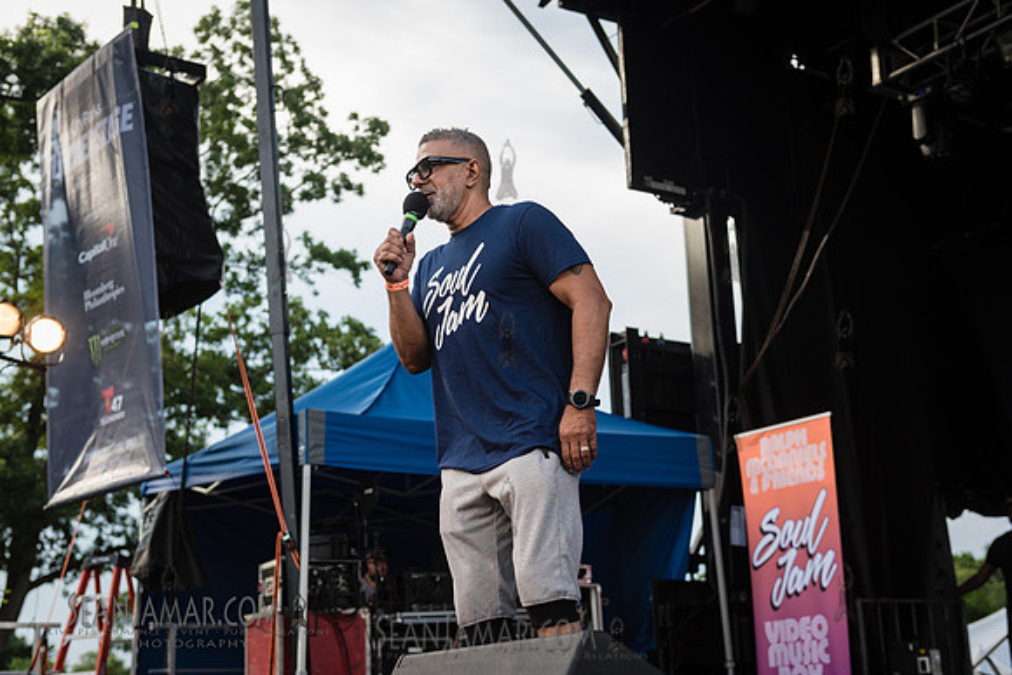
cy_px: 338
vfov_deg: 26.0
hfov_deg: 38.2
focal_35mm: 52
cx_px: 506
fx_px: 1462
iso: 250
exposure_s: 1/500
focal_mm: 52
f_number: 4
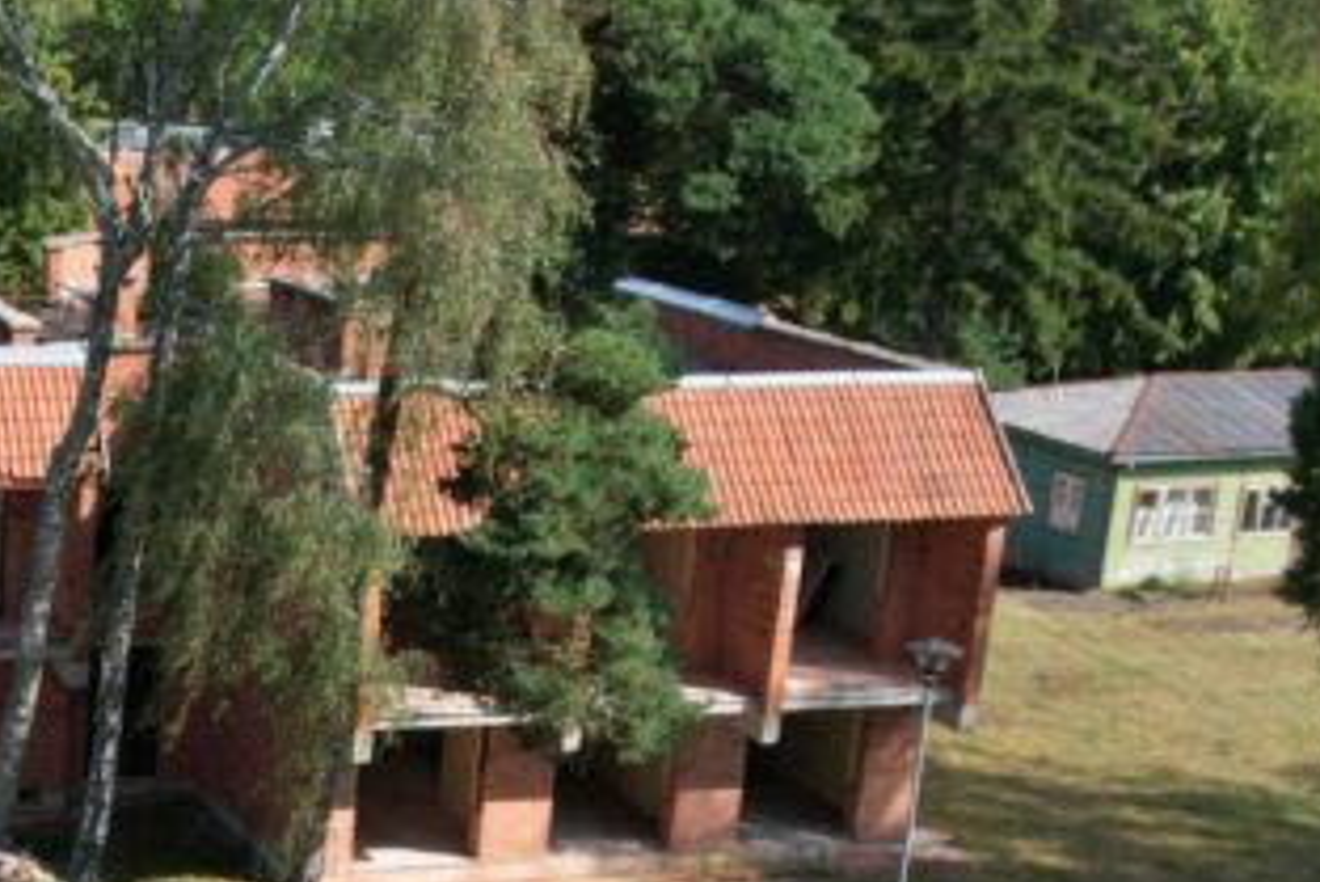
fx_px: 2641
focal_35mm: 72
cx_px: -249
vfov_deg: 18.5
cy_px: 863
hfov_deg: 25.3
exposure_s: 1/1250
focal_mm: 8.38
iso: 120
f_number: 2.8
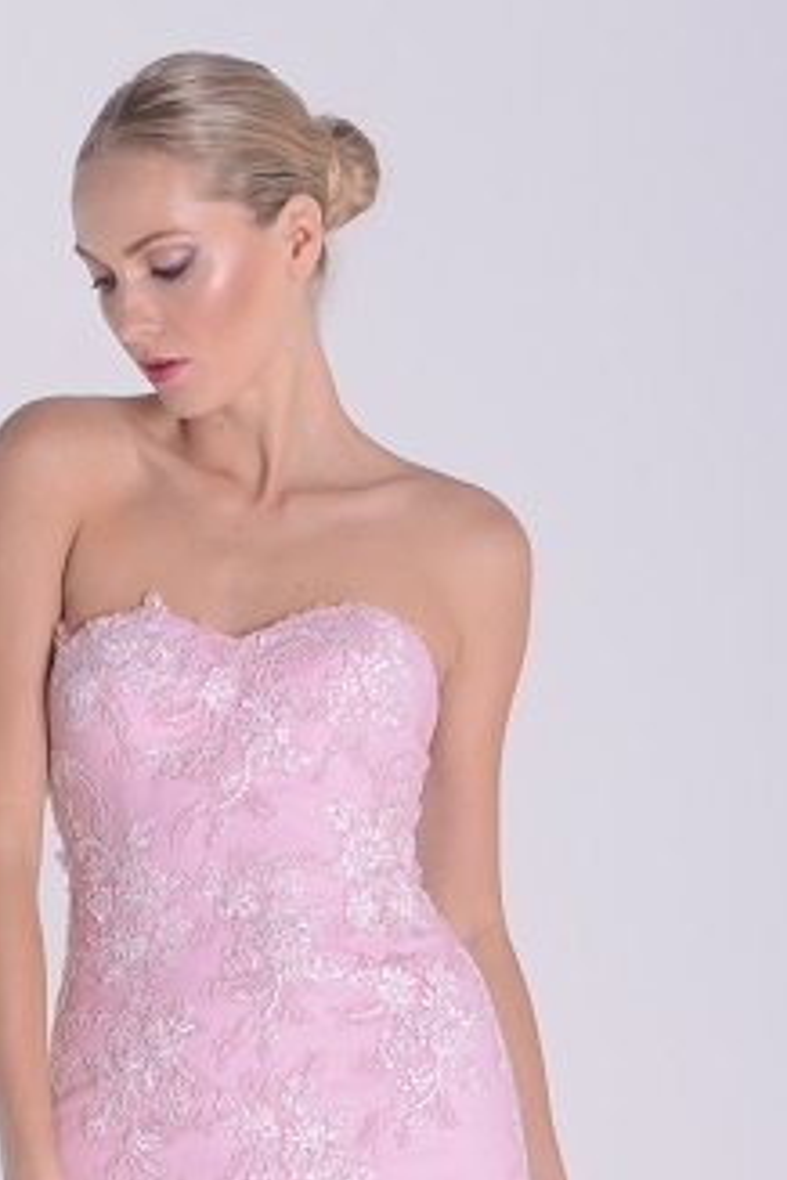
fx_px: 5148
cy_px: 1350
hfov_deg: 8.7
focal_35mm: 157
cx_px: 238
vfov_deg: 12.8
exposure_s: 1/200
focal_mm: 62
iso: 200
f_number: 7.1
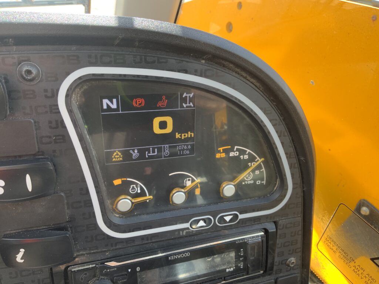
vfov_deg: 48.2
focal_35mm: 29
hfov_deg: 61.7
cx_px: 190
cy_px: 142
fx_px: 318
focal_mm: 3
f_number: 1.8
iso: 20
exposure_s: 1/122
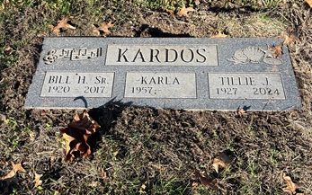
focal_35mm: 37
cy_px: 75
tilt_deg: -56.7
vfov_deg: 34.3
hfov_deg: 52.7
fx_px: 315
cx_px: 156
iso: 50
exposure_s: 1/1441
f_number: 1.6
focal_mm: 5.1
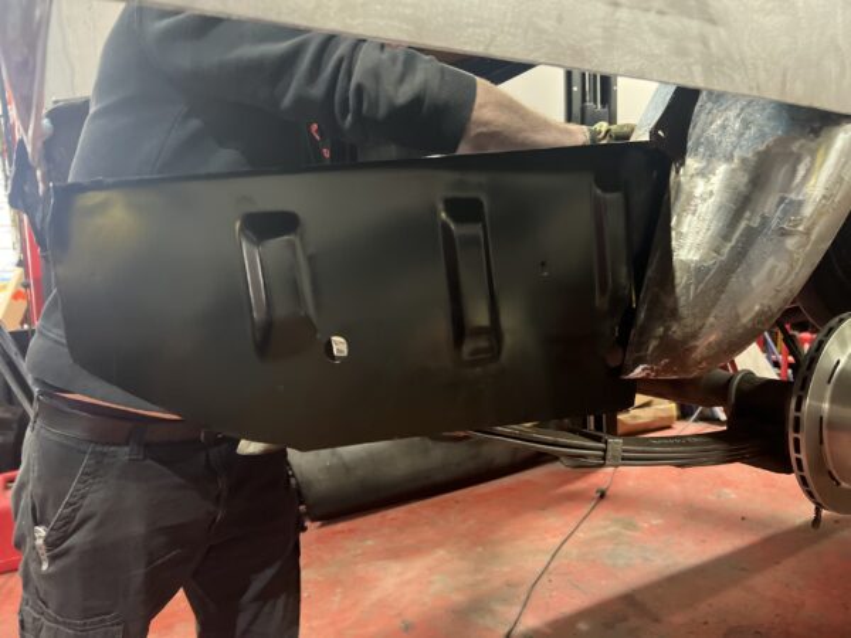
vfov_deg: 53.1
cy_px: 319
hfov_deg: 67.3
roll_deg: +2.7
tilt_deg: -7.2
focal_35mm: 26
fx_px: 639
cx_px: 426
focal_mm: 5.7
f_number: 1.5
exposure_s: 1/40
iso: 640
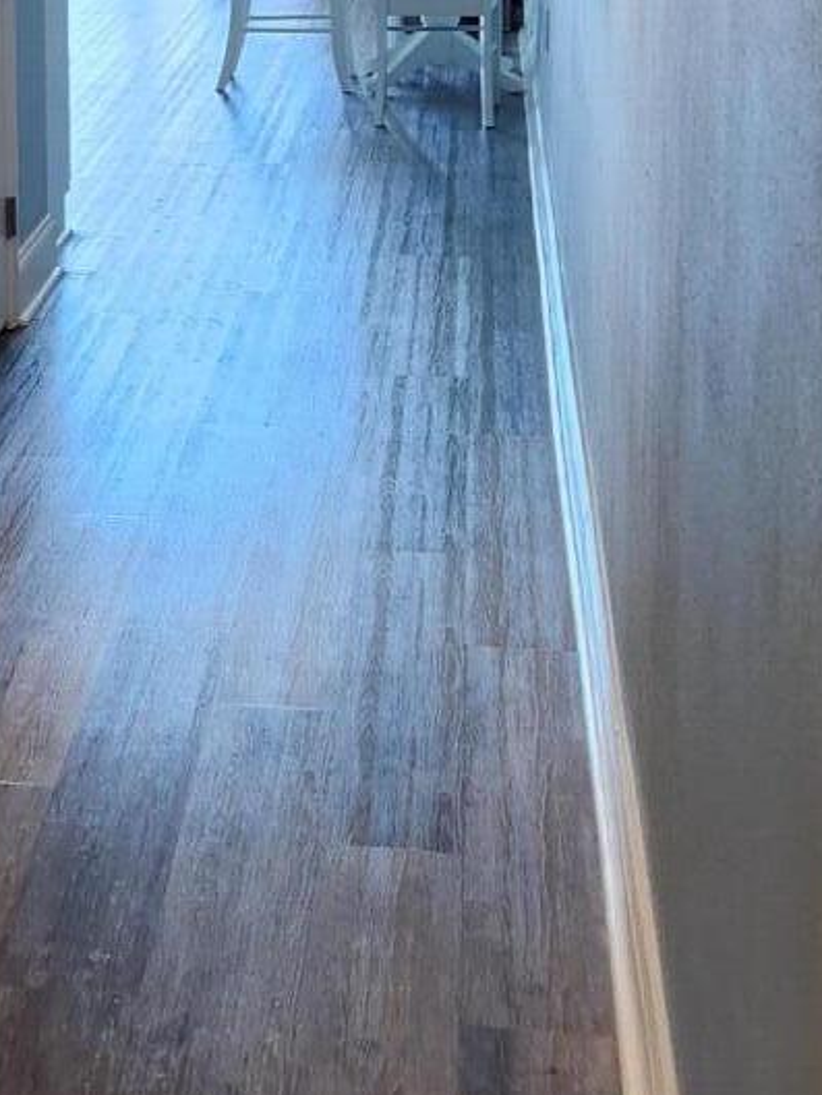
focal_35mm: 87
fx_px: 2753
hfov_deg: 16.4
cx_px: -122
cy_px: 114
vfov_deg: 22.0
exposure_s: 1/120
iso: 160
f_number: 1.8
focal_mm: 5.4
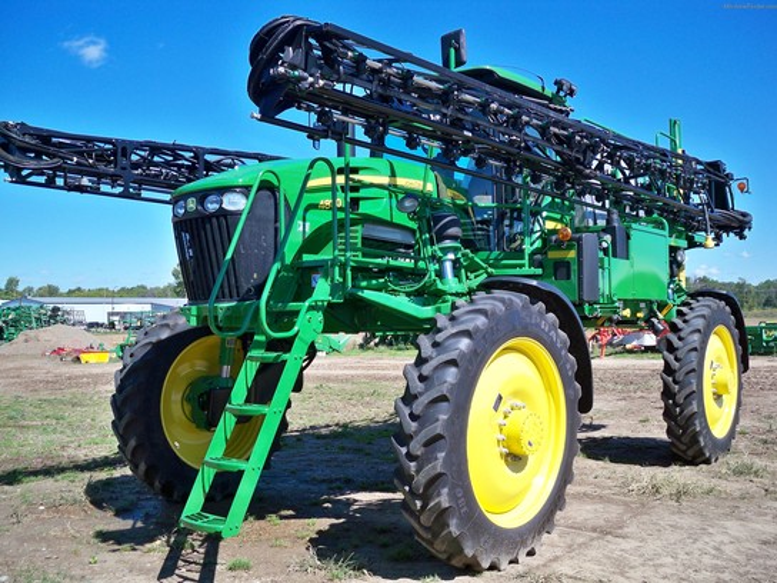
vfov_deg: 40.7
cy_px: 292
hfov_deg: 52.6
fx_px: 786
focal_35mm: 35
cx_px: 388
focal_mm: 6.3
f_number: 3.1
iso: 64
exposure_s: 1/500
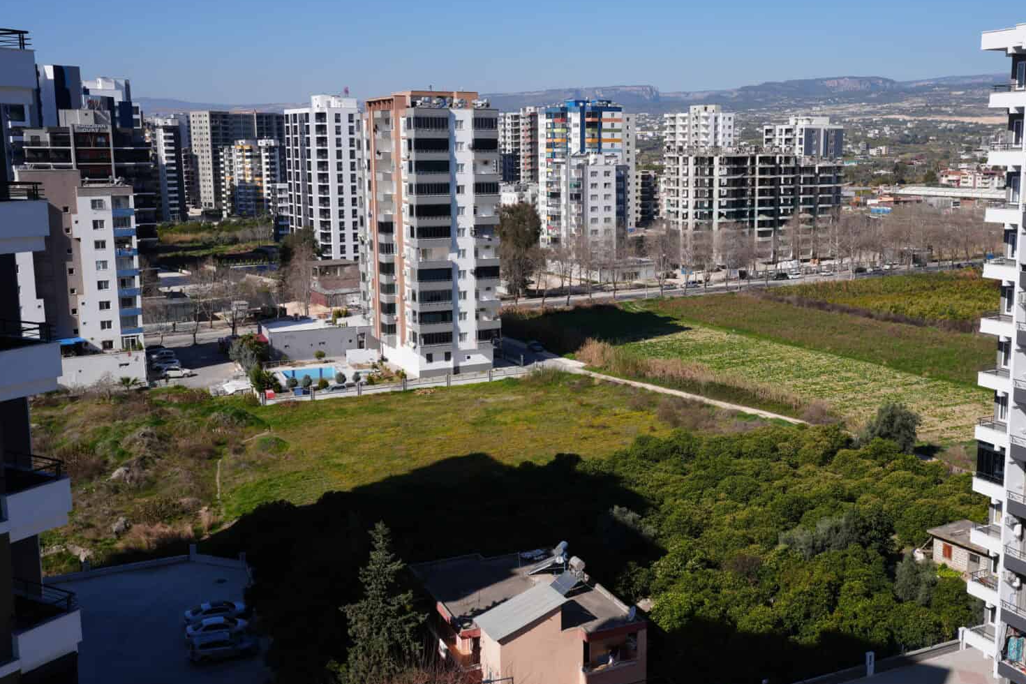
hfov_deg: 49.3
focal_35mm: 39
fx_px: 1111
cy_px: 322
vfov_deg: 34.2
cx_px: 614
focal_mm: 28
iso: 100
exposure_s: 1/250
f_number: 10
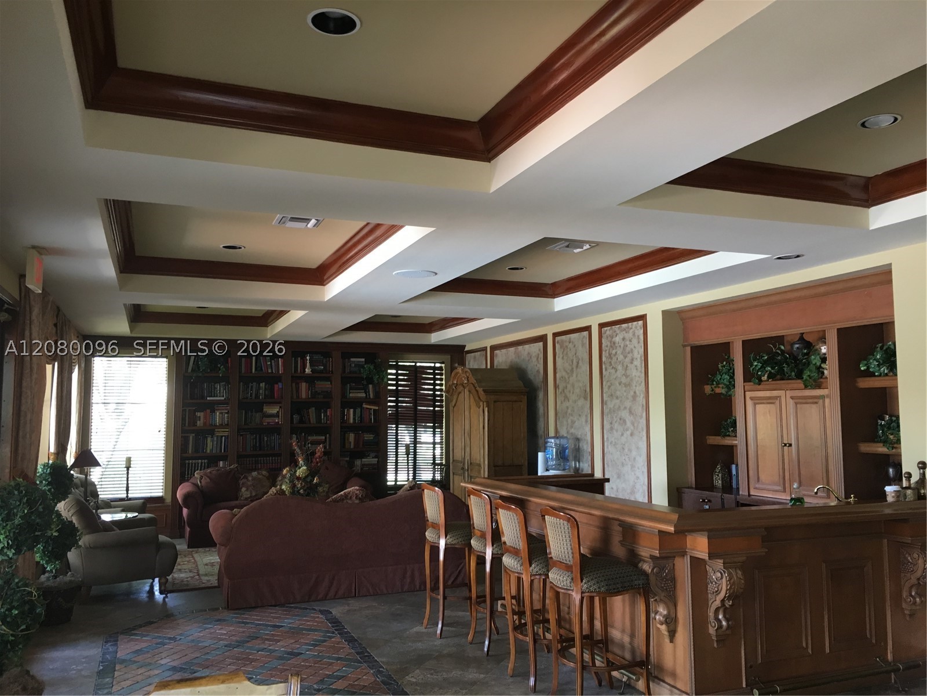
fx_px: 777
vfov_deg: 48.2
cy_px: 348
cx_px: 464
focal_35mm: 29
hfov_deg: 61.7
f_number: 2.2
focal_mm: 4.15
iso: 80
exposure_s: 1/30
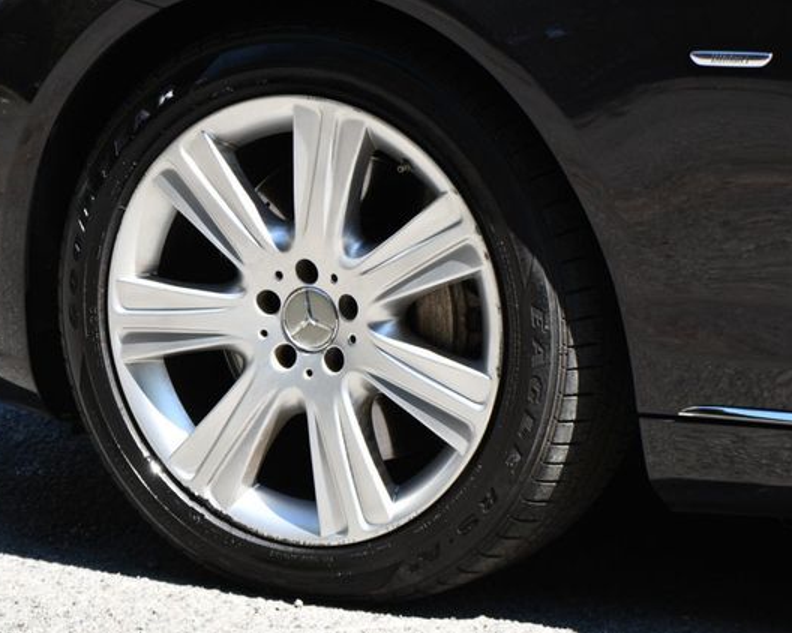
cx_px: 339
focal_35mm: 191
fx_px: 4475
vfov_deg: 8.1
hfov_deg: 10.1
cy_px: 315
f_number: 7.1
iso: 200
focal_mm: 112
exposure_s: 1/250
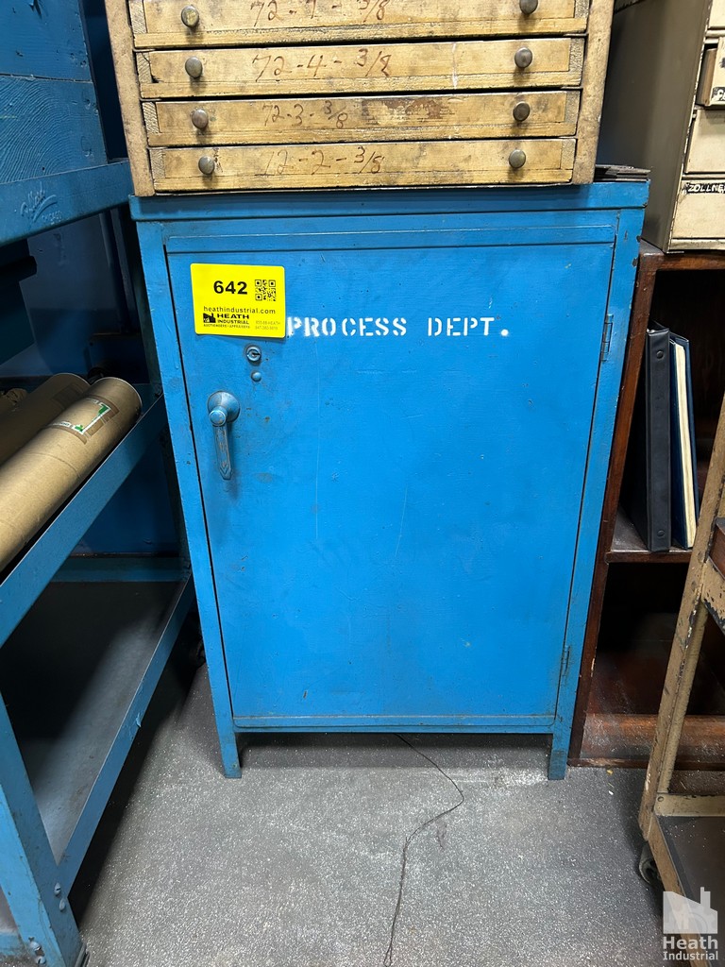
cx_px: 362
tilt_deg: -26.0
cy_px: 484
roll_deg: +0.7
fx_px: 726
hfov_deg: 53.1
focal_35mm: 26
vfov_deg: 67.3
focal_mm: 5.7
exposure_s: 1/60
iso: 250
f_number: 1.5
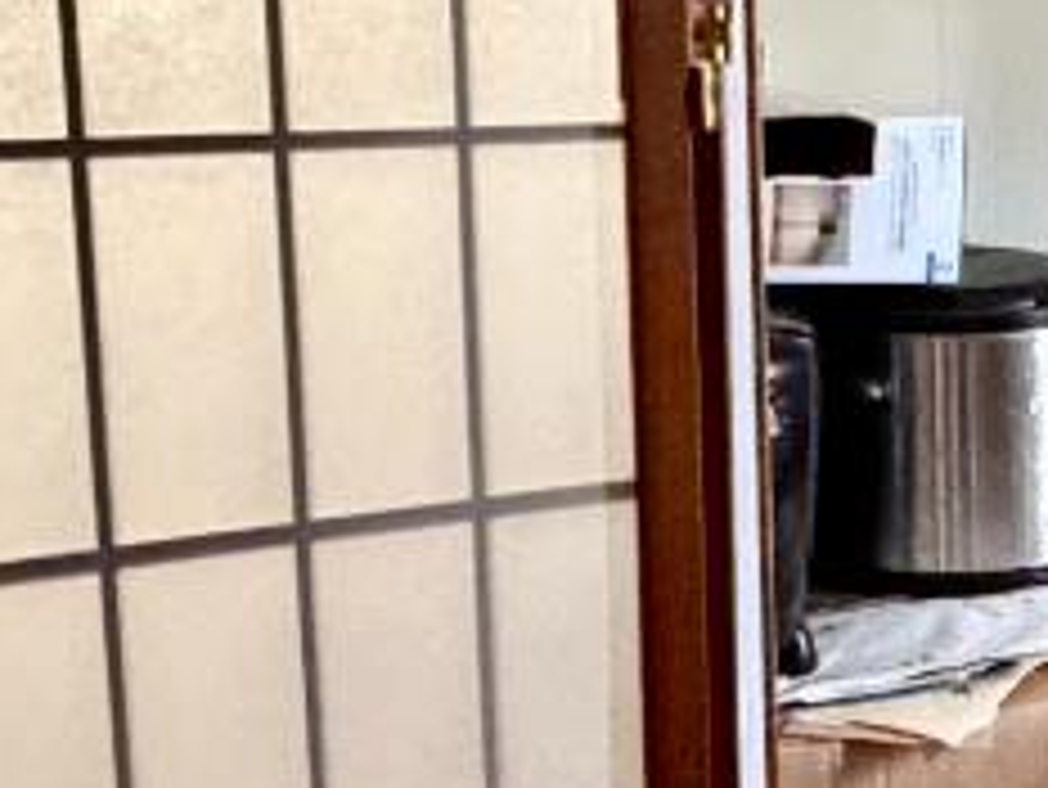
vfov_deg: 16.3
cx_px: 1169
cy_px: 642
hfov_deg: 20.7
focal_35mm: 90
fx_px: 2726
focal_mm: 2.22
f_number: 2.2
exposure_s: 1/60
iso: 1250
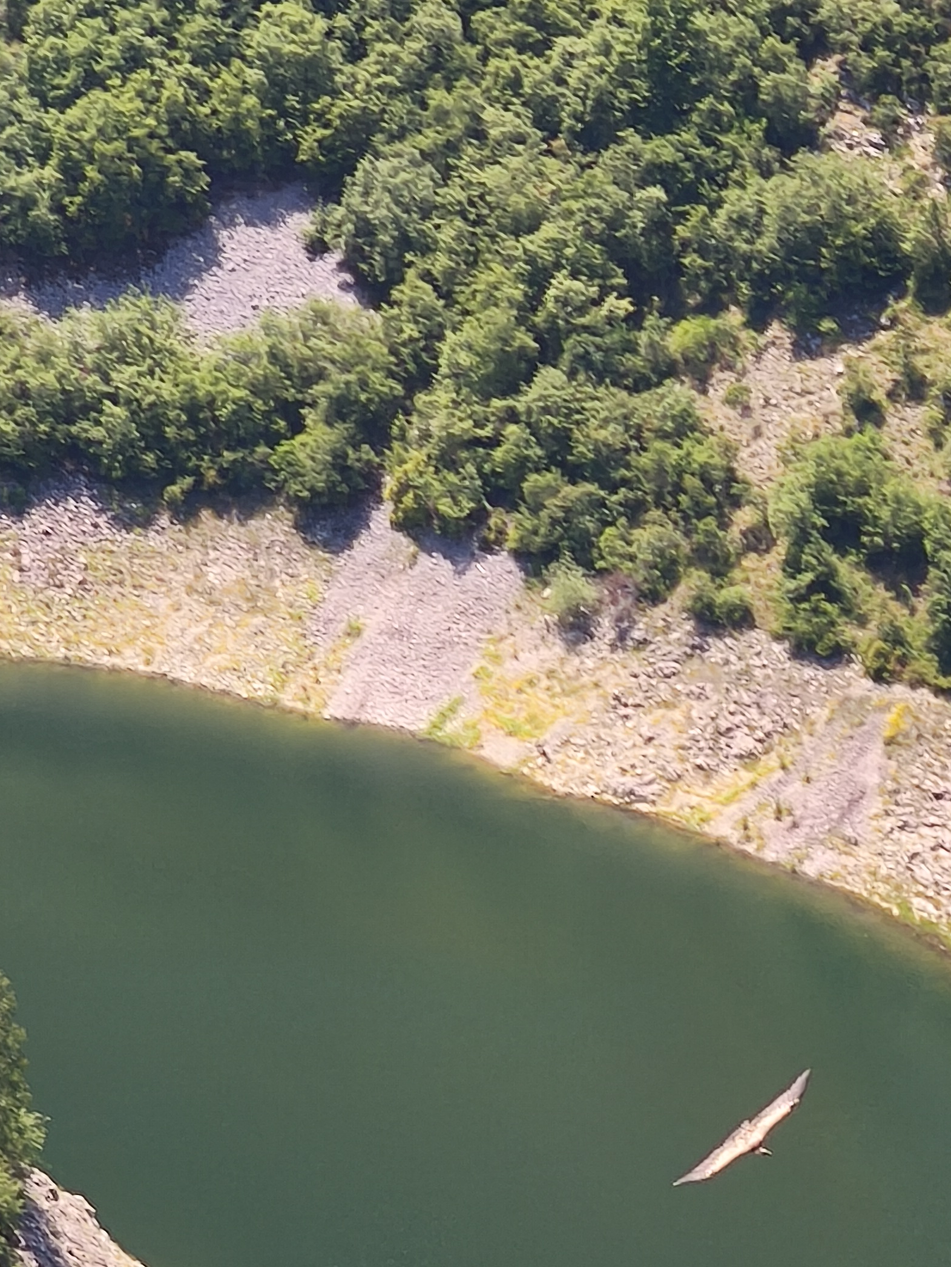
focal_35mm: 226
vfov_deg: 8.7
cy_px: 1079
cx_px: 573
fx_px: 8277
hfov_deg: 6.6
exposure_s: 1/250
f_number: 2
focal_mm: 8.8
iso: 50
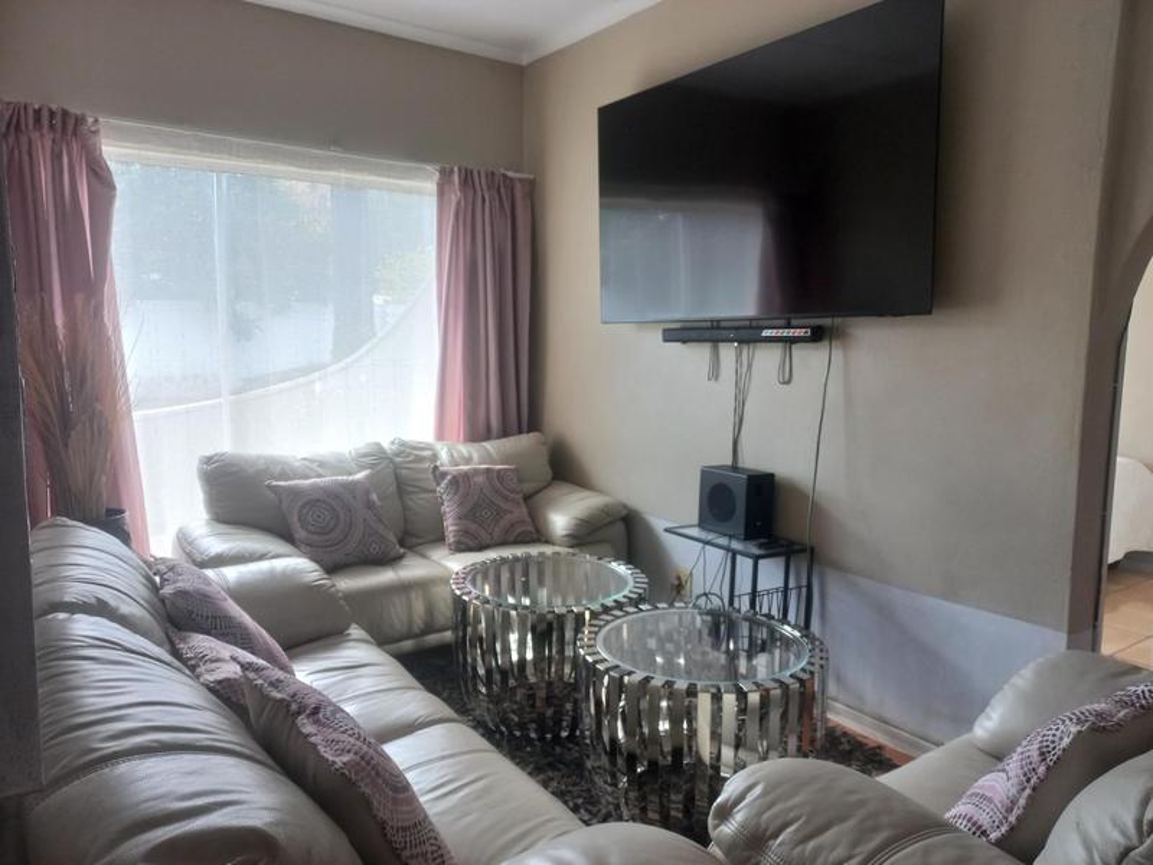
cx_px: 576
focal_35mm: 25
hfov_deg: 69.4
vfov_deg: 54.9
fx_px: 833
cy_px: 432
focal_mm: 4.6
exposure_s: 1/50
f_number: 1.8
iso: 100
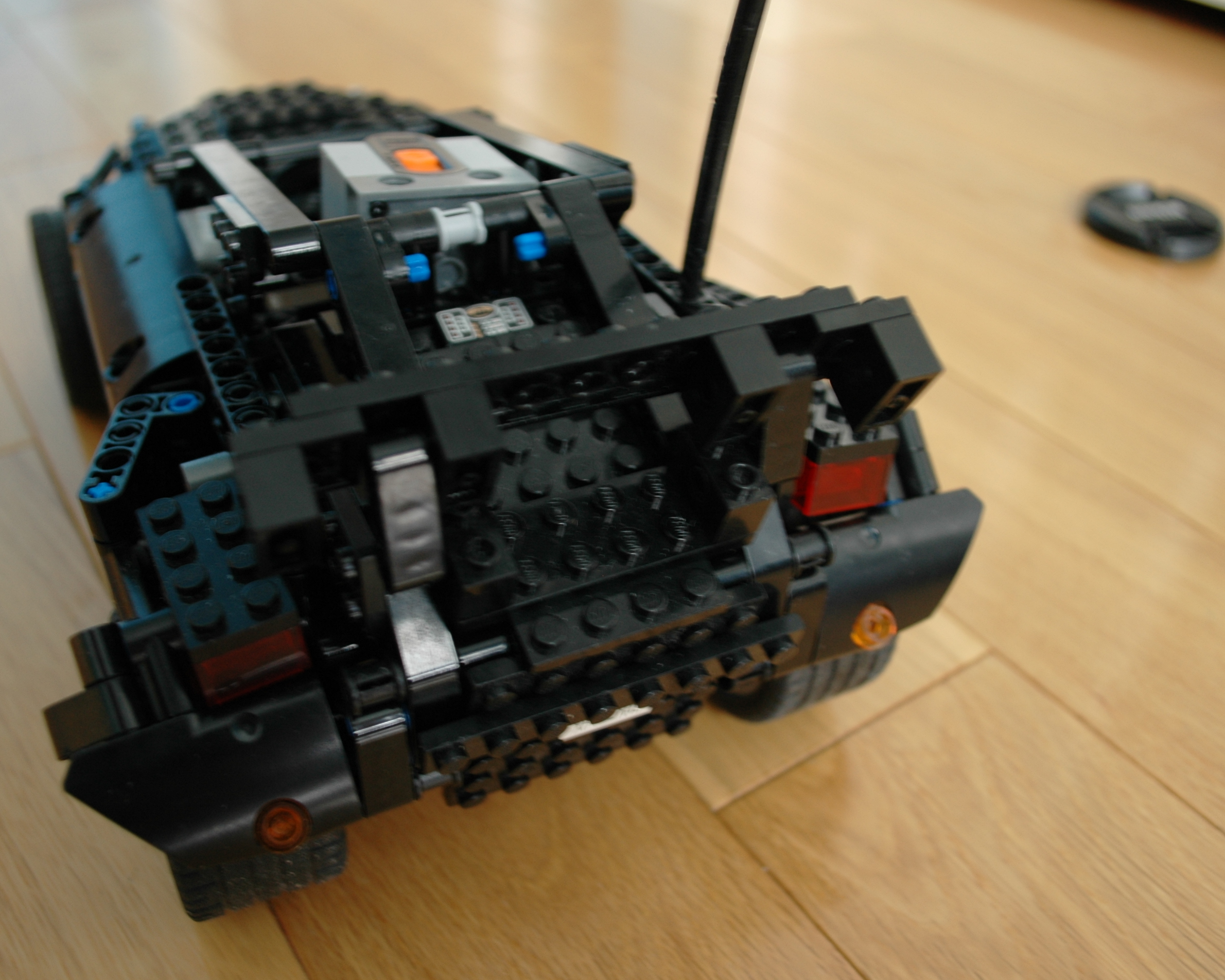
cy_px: 485
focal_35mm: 32
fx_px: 1160
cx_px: 549
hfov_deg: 55.6
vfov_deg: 45.8
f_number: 3.5
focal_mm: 18
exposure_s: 1/6
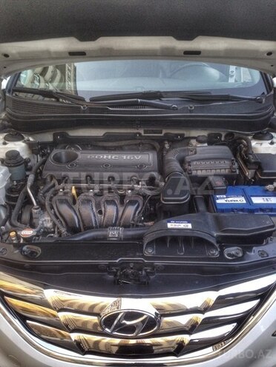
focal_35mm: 33
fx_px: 351
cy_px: 184
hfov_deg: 42.9
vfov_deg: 55.4
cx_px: 138
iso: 50
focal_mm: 4.12
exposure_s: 1/24
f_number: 2.4
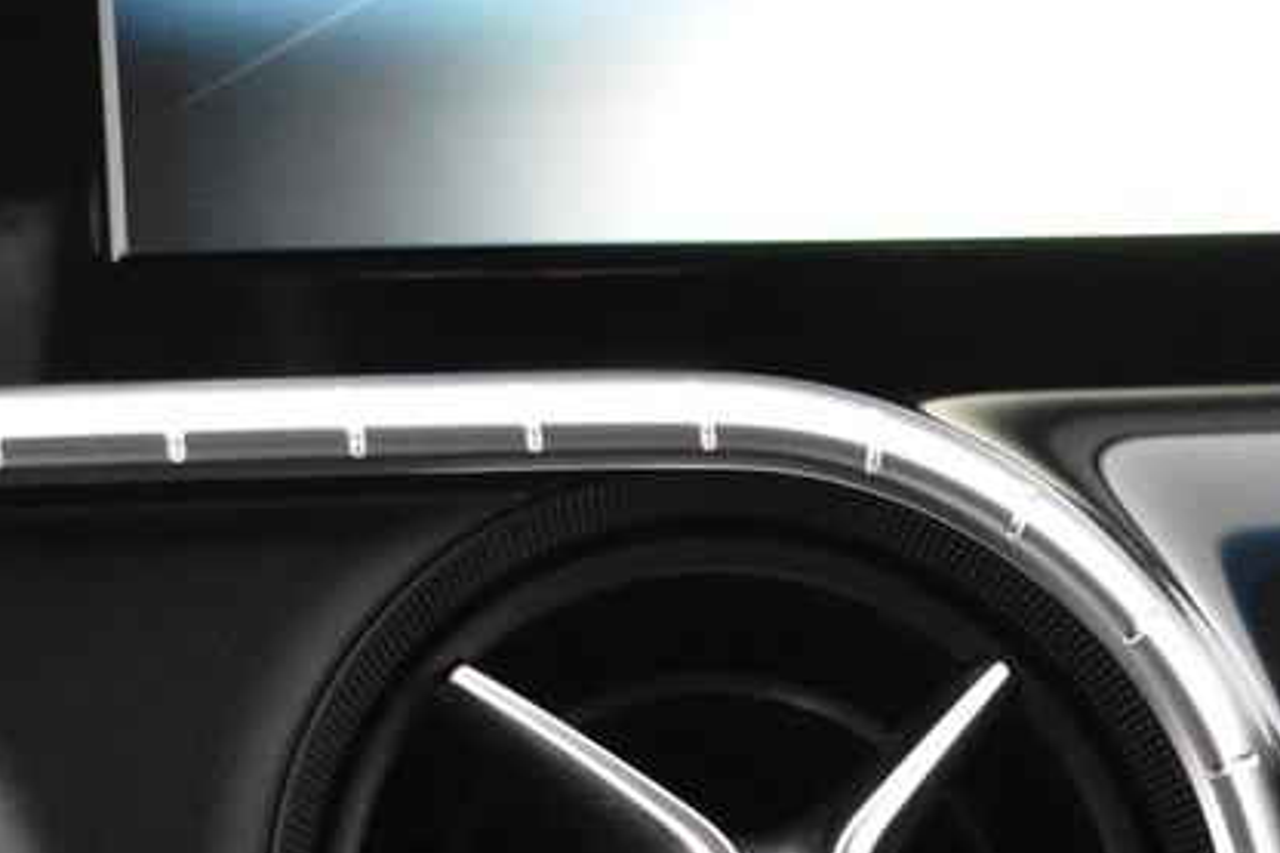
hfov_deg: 10.9
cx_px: 1154
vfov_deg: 7.2
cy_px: 1506
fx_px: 6646
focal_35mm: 187
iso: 3200
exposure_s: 1/25
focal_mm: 32
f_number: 4.5
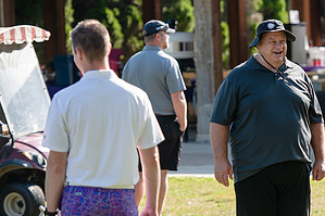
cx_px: 311
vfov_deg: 5.2
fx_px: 2364
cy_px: 118
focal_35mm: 262
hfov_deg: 7.8
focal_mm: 135
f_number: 3.5
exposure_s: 1/400
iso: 100
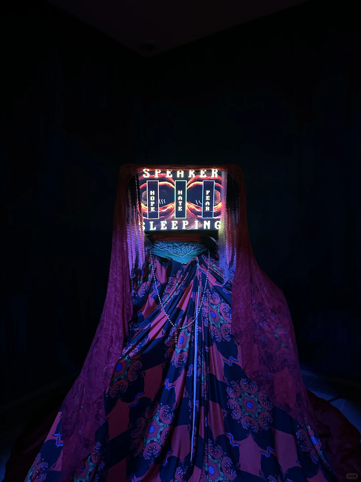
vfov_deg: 71.6
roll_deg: +0.4
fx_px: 334
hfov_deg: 56.8
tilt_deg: -3.3
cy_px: 241
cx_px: 180
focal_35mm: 24
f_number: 1.78
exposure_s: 1/15
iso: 2000
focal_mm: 6.86
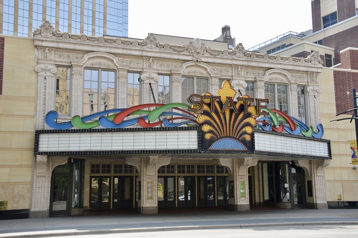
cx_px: 179
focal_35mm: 39
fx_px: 387
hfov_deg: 49.6
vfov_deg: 34.1
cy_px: 119
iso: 100
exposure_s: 1/160
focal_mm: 26
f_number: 6.3
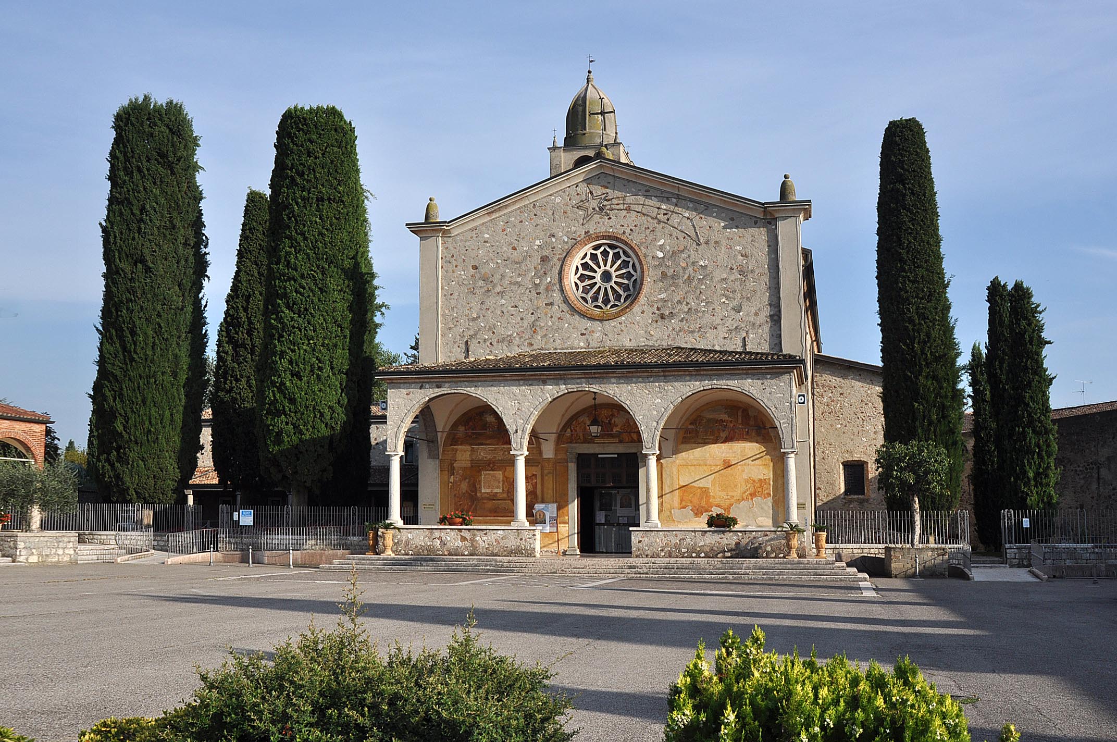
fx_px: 1116
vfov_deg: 36.8
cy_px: 371
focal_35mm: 36
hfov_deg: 53.2
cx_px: 558
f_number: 13
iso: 200
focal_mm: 24
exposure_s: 1/320
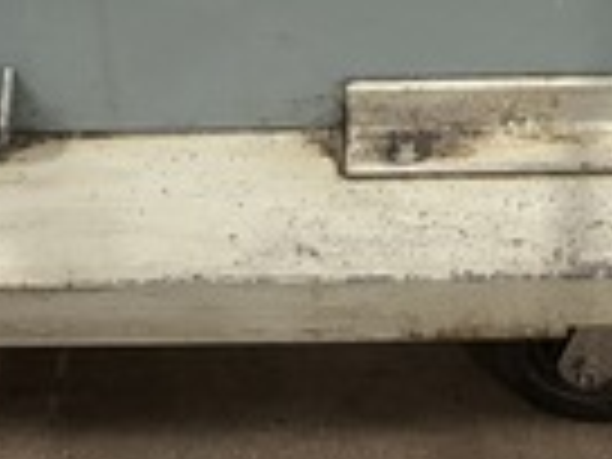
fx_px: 2157
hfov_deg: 16.0
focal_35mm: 122
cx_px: 544
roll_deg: +1.9
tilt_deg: -27.3
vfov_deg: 11.1
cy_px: -450
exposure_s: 1/60
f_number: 1.6
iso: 400
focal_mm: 5.96
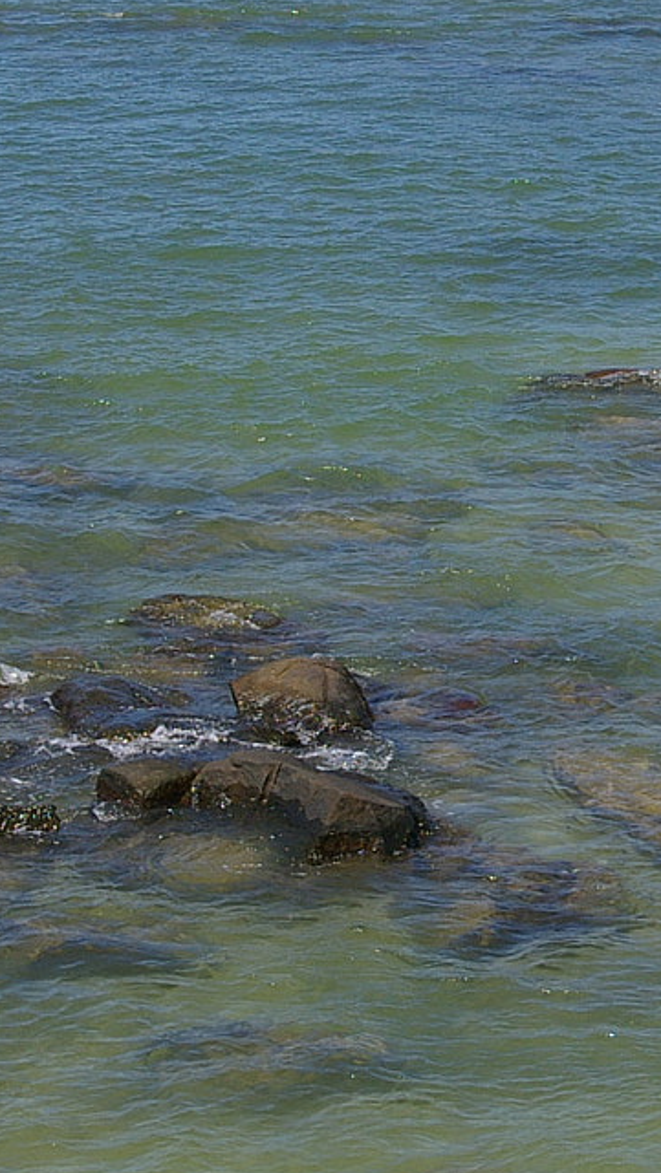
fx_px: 4025
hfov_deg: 9.3
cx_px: 723
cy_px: 328
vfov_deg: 16.5
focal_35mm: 129
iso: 200
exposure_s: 1/1000
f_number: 5.6
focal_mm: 33
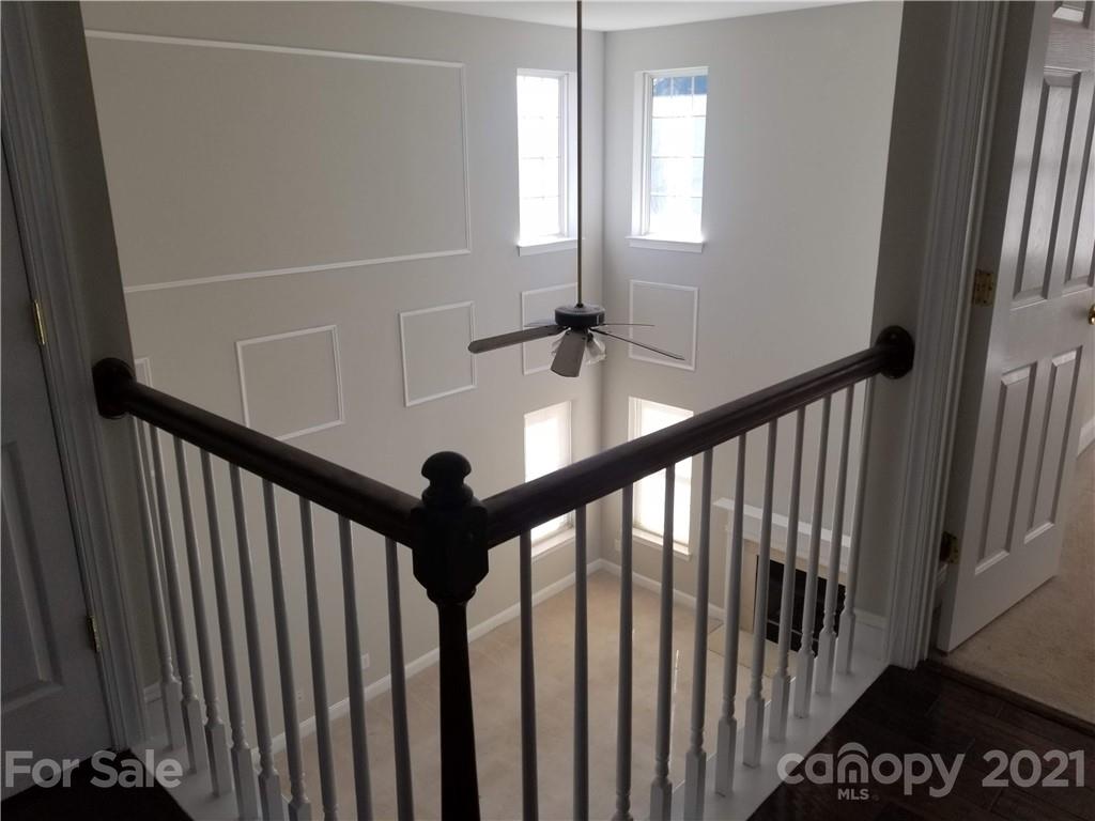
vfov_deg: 53.1
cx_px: 548
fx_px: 822
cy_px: 410
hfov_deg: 67.3
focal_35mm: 26
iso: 50
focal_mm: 4.3
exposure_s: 1/213
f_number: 1.7
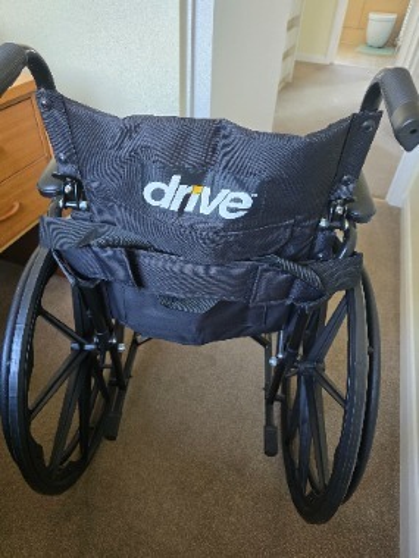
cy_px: 279
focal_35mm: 23
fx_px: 371
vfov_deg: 73.9
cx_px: 210
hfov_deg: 58.9
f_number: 1.7
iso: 500
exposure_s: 1/100
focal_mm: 6.3
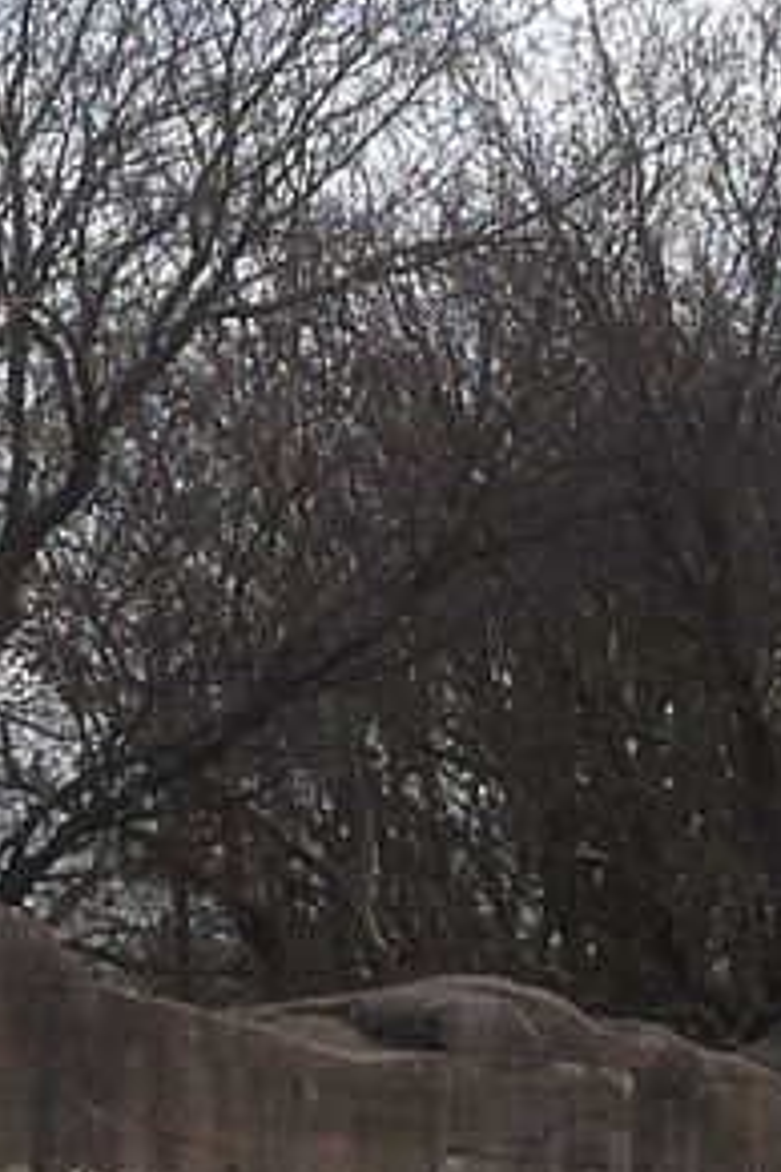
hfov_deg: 6.8
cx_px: -197
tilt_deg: -2.4
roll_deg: -0.7
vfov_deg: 10.1
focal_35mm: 200
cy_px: 1422
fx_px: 6508
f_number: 2.4
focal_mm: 4.28
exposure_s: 1/1727
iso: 50
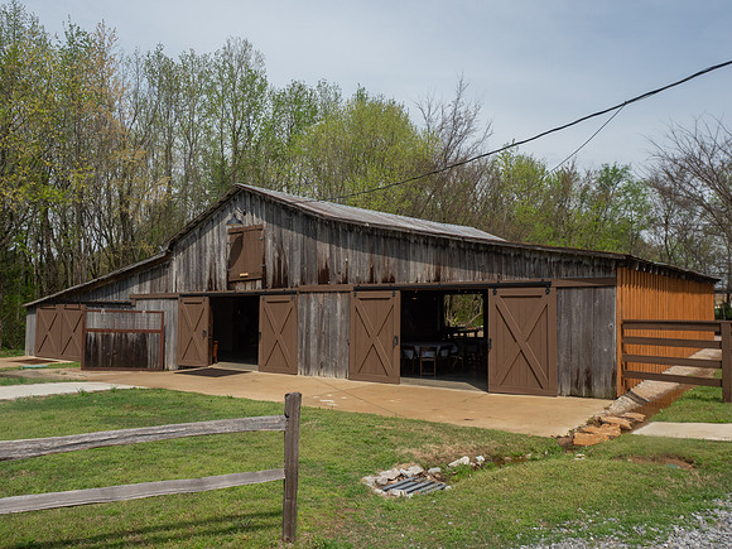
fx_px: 592
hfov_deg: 63.4
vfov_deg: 49.7
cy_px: 274
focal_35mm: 28
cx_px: 366
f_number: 8
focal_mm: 14
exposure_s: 1/500
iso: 200
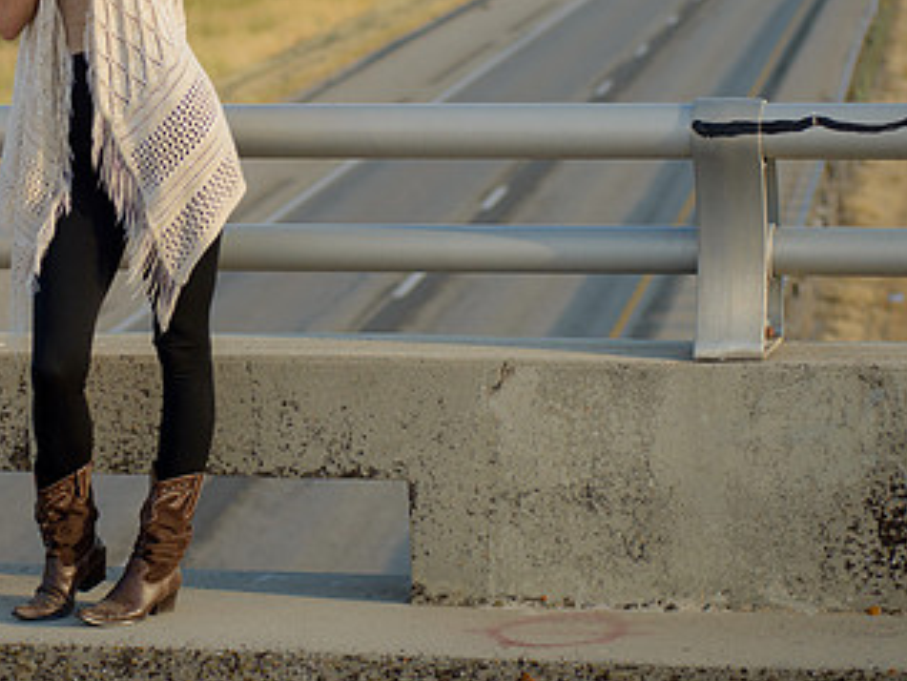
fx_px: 4089
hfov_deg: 12.6
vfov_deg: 9.5
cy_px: 99
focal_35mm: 156
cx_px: 114
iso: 200
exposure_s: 1/500
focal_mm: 80
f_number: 4
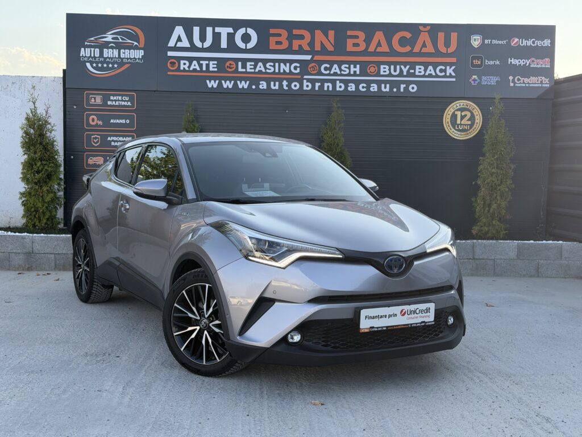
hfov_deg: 39.7
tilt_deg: -4.0
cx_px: 291
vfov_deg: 30.3
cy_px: 218
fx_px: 807
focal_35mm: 48
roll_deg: -1.3
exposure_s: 1/1116
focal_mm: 6.76
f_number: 1.78
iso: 80
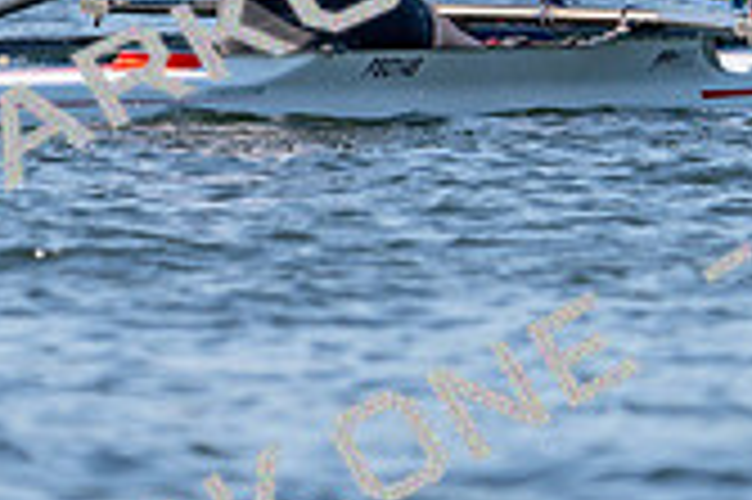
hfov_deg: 2.1
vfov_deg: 1.4
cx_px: 464
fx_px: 20284
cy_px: -191
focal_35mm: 972
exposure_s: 1/1600
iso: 400
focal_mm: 280
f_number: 5.6
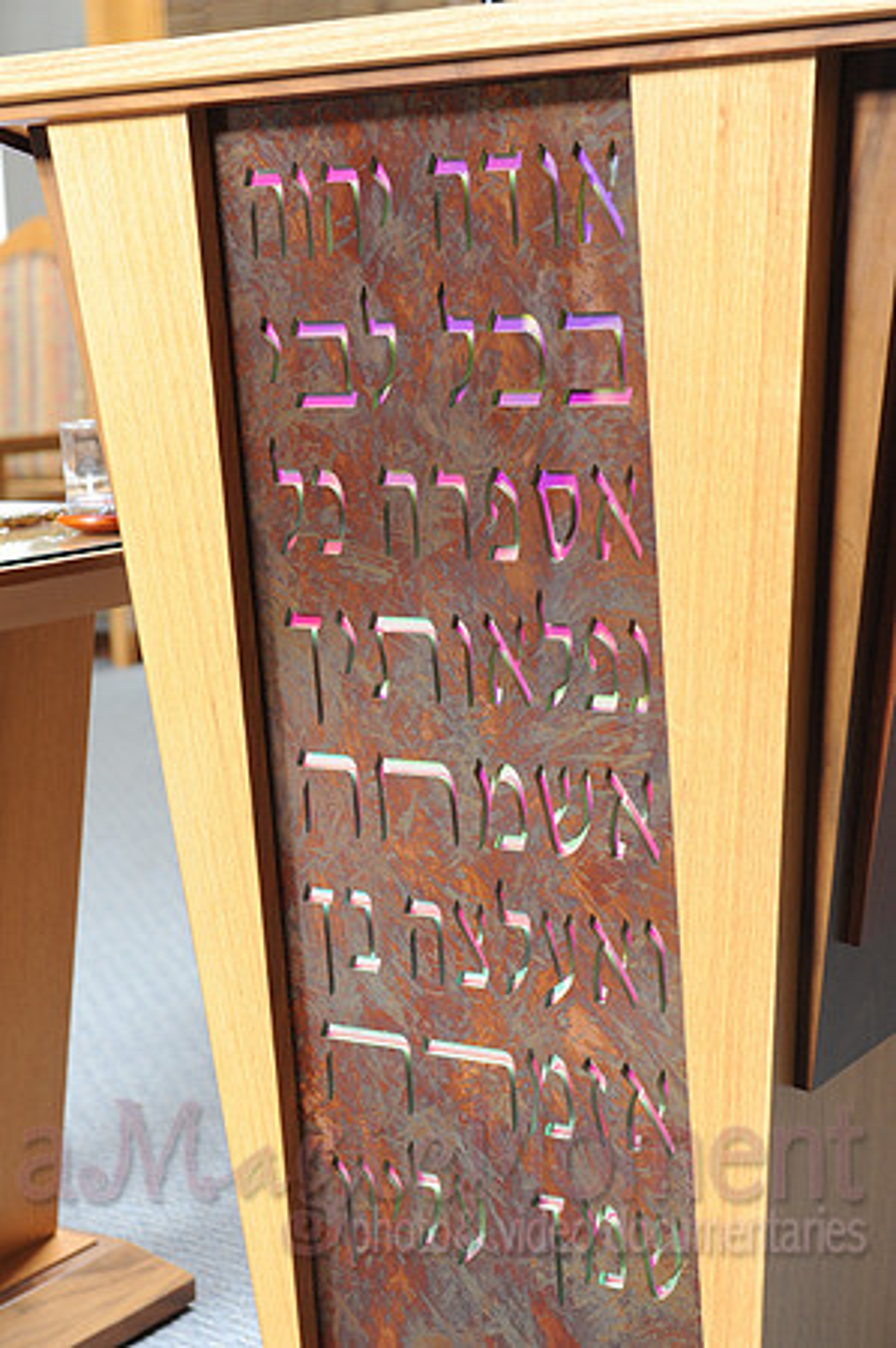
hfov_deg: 19.4
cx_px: 448
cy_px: 674
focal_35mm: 70
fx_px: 2619
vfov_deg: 28.9
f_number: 5
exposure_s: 1/8
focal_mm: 70
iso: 800
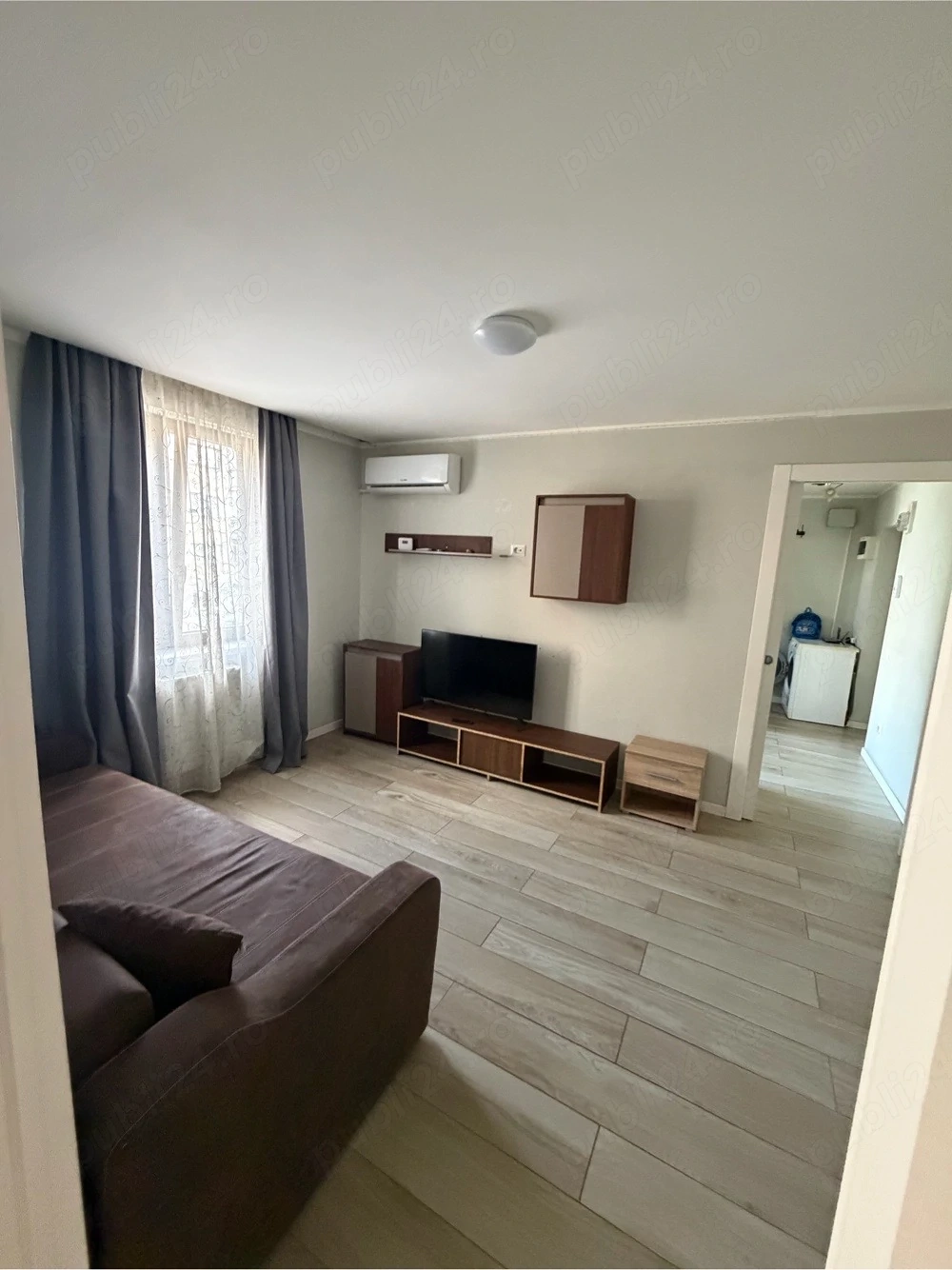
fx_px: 514
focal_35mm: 14
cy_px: 635
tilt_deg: -9.8
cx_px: 476
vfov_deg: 102.1
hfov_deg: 85.7
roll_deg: -3.7
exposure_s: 1/60
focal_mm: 2.22
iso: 800
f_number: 2.2
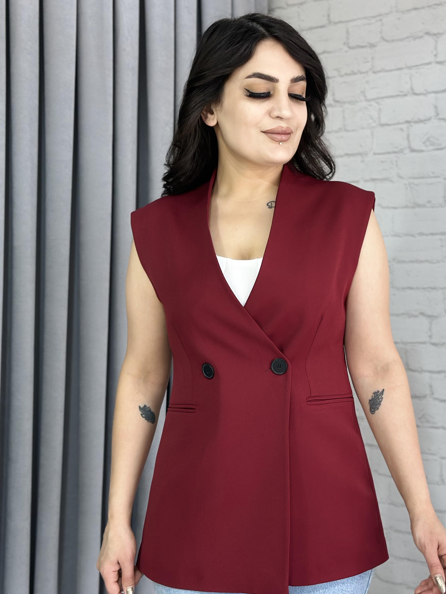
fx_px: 1065
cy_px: 323
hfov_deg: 23.6
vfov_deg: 31.2
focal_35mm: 62
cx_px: 255
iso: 64
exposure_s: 1/100
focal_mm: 6.86
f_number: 1.78
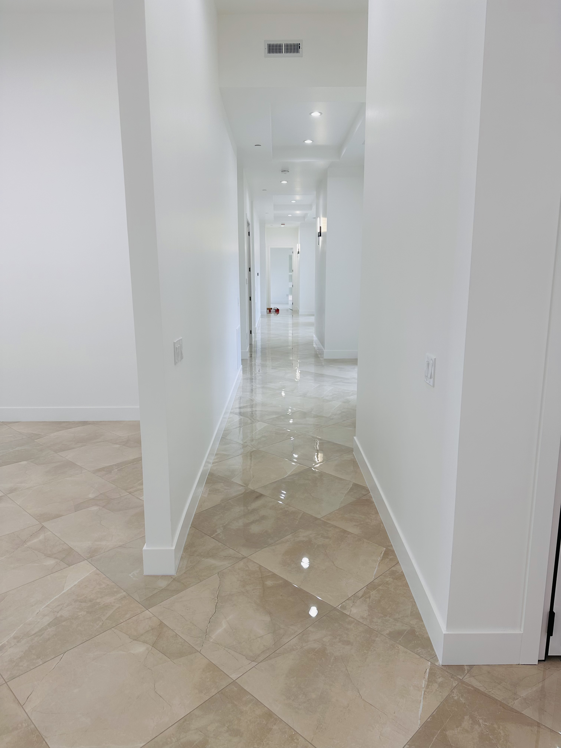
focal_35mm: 24
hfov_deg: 56.8
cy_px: 374
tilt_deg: -11.6
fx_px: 519
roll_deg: +0.1
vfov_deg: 71.6
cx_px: 280
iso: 50
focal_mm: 6.86
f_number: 1.78
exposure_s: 1/121
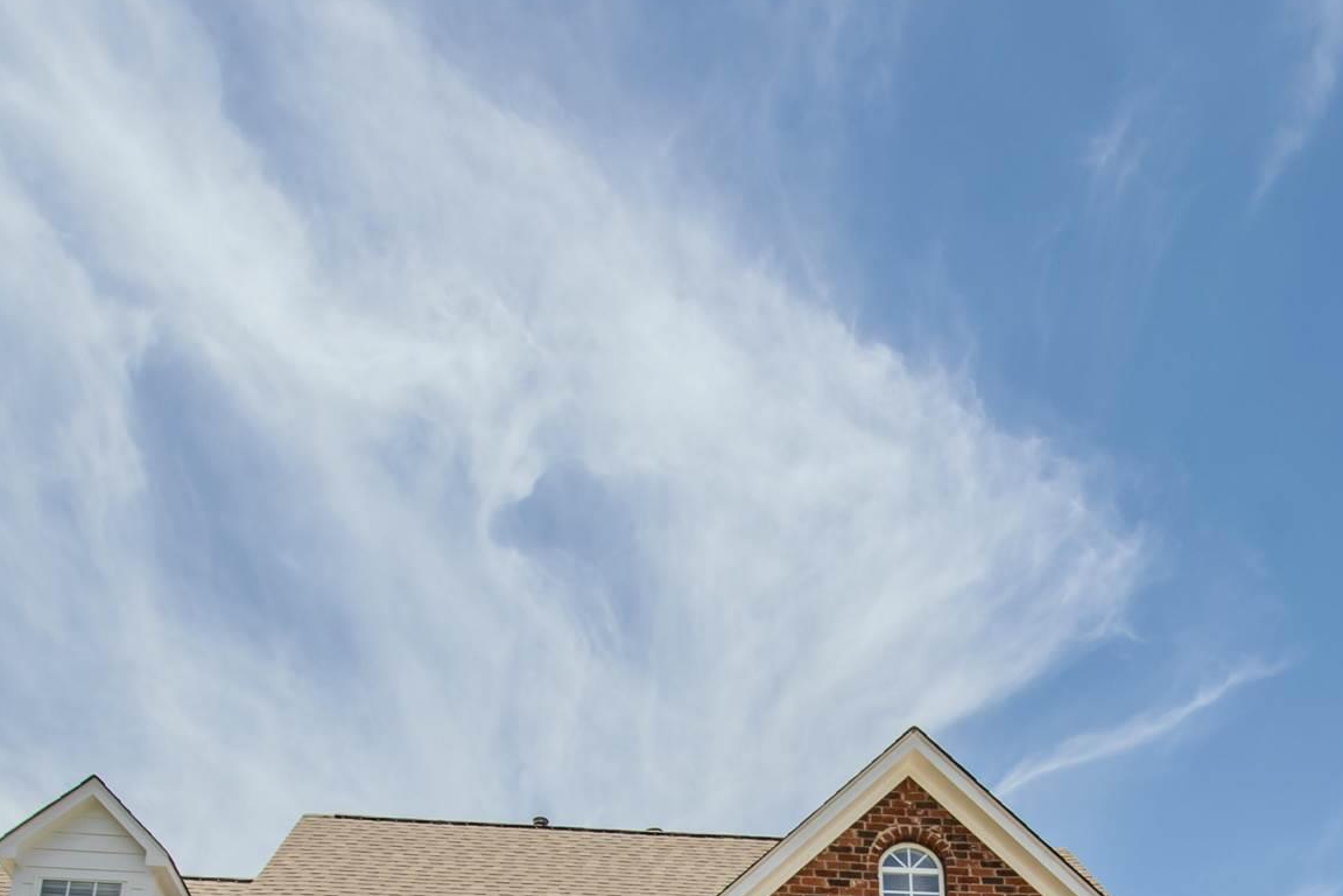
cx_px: 817
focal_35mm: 40
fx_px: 1492
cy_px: 1127
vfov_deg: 28.2
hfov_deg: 48.1
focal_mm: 10
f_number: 8
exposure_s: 1/160
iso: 100
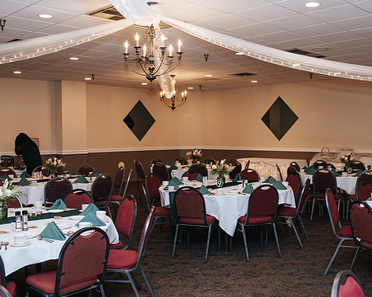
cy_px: 149
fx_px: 451
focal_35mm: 41
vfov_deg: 36.5
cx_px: 199
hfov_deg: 44.8
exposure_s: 1/200
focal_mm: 35
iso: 800
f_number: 3.2
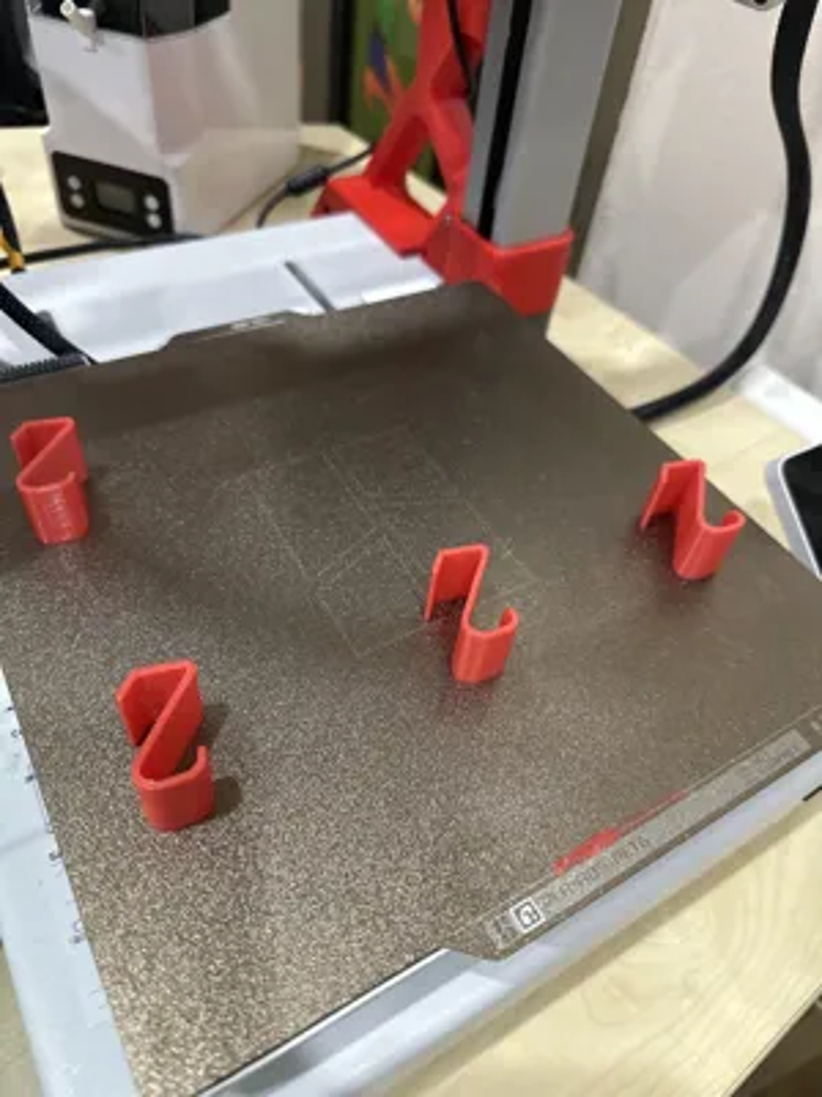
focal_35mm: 24
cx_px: 411
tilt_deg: -46.7
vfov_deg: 71.6
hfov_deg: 56.8
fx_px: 760
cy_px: 548
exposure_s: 1/50
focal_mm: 6.86
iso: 640
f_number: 1.78
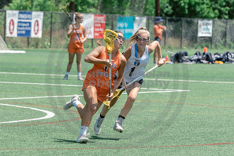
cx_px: 108
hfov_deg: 5.2
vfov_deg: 3.5
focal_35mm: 394
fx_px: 2560
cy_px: 31
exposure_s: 1/1600
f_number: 5
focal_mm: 200
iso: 400
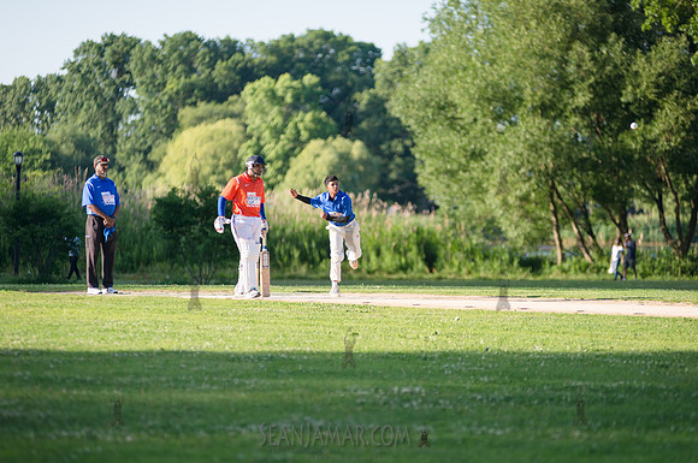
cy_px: 238
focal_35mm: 189
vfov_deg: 7.2
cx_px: 356
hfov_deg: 10.9
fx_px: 3660
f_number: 2.8
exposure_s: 1/2500
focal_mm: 185
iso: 400
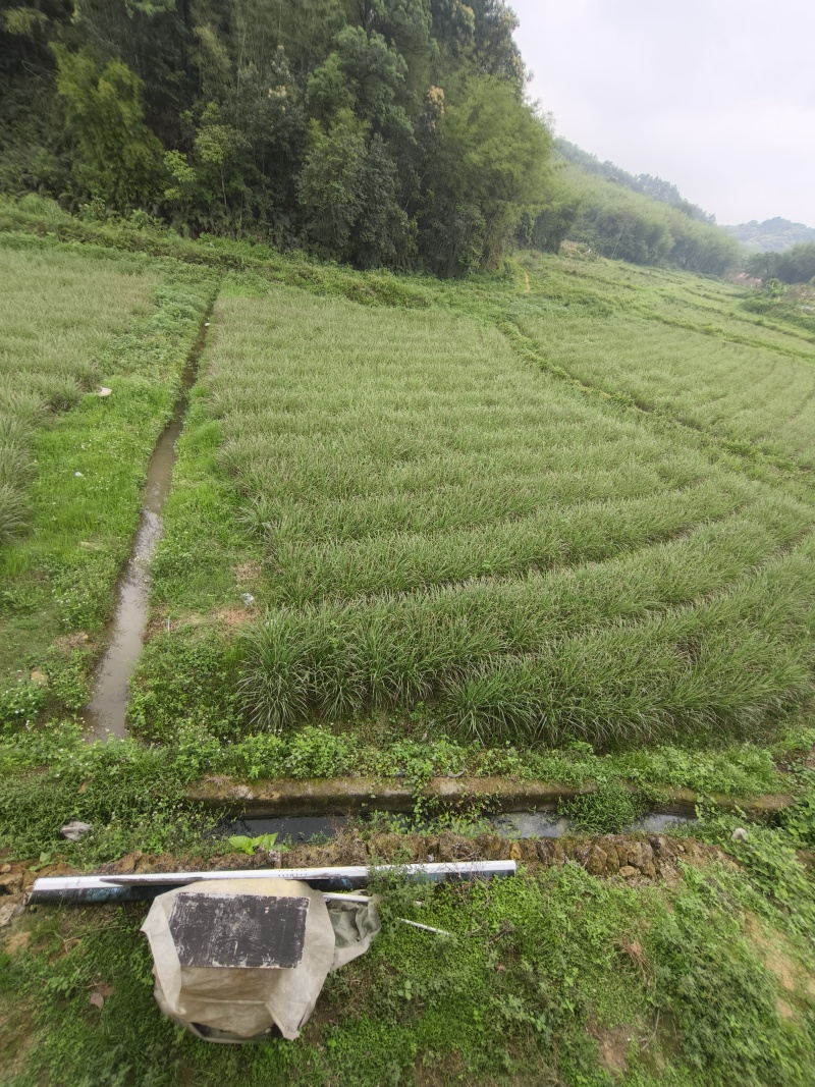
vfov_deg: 98.2
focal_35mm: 15
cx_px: 408
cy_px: 544
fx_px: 471
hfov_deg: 81.7
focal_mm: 2.23
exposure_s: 1/165
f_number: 2
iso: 50
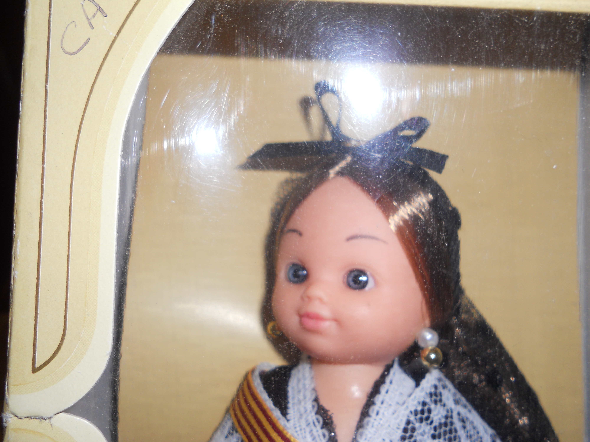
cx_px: 295
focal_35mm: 32
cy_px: 221
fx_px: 545
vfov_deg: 44.2
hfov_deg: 56.8
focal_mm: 5.8
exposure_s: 1/25
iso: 80
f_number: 8.8
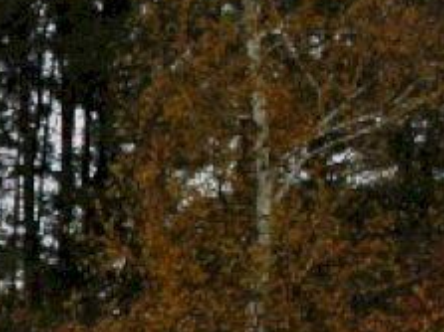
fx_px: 3118
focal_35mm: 243
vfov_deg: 5.8
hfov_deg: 7.1
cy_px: 837
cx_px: -952
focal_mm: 25
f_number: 6.3
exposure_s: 1/160
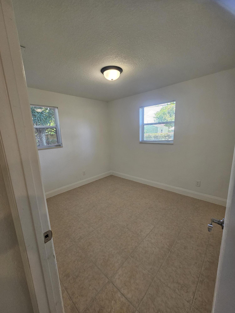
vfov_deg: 106.2
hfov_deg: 89.9
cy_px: 156
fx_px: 118
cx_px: 118
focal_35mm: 13
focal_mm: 2.2
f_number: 2.2
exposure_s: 1/60
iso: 80
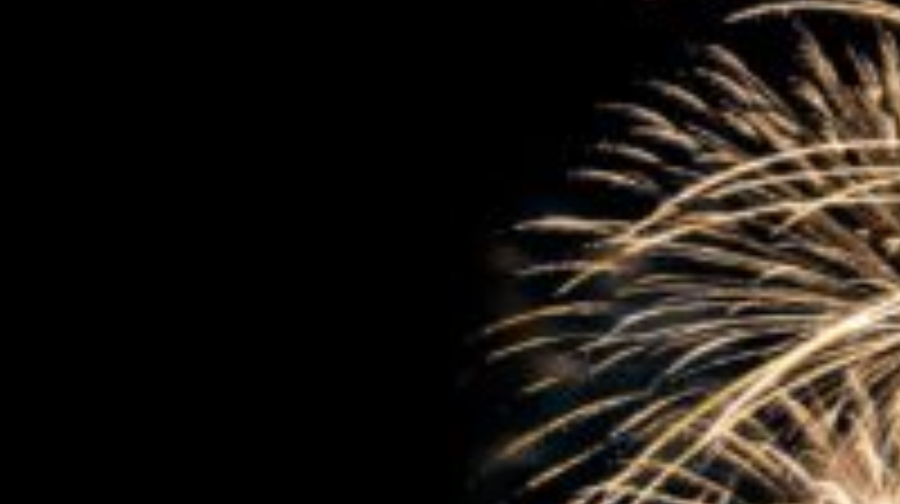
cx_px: 1224
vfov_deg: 11.3
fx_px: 2551
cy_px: 207
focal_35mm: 107
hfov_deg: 18.4
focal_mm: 34
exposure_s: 3
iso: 200
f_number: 8
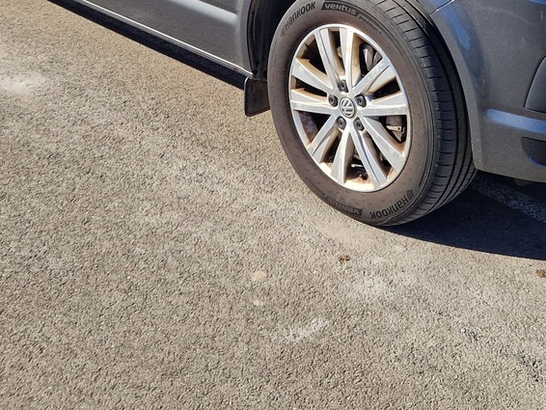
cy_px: -64
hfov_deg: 29.8
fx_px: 1026
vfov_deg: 21.2
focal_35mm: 65
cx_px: 311
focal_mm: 5.4
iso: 50
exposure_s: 1/1252
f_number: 1.8
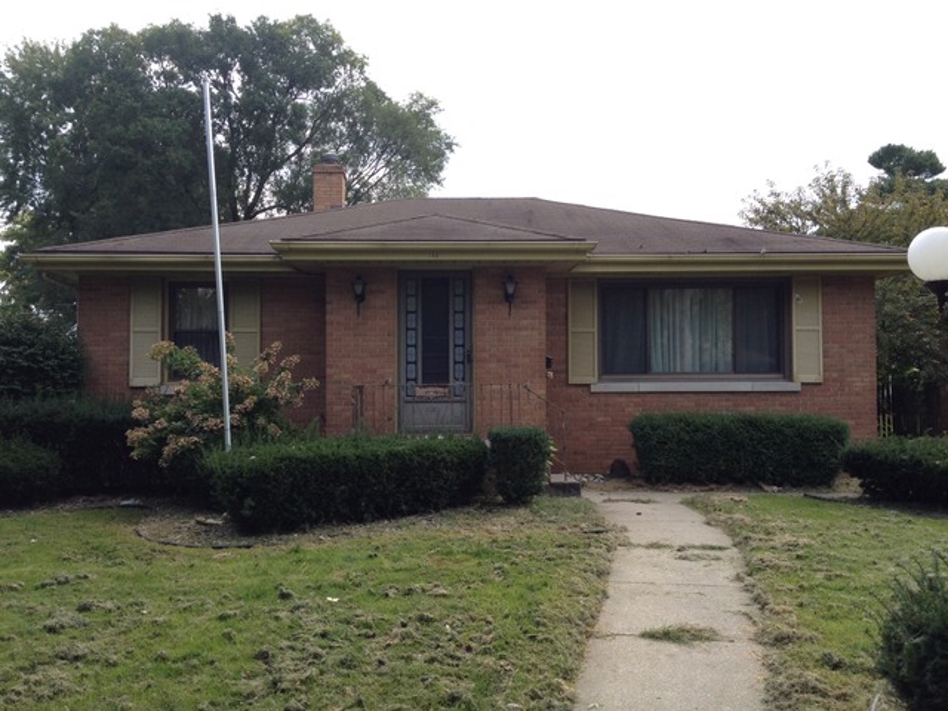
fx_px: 959
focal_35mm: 35
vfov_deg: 40.7
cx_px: 474
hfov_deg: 52.6
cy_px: 356
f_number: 2.4
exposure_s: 1/222
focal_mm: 4.28
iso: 50
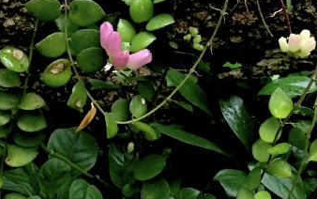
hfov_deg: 19.0
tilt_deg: -29.2
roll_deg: -16.1
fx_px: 943
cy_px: 21
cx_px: 222
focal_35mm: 109
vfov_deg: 12.0
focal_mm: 4.15
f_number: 2.2
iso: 100
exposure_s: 1/17
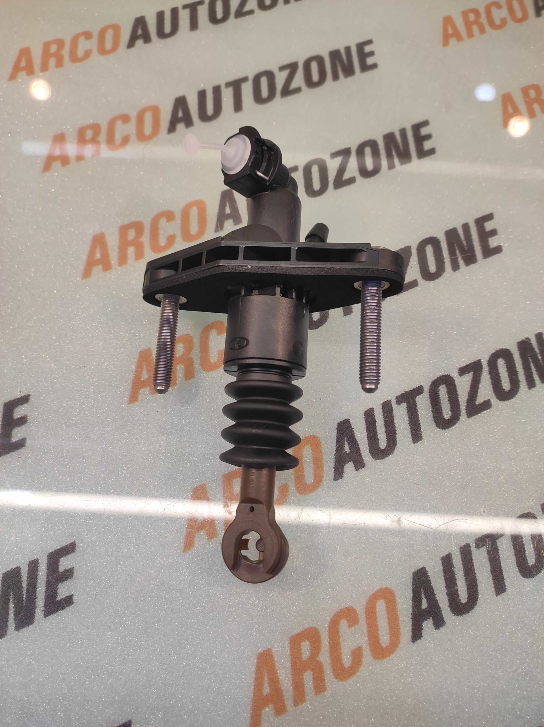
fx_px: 357
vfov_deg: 91.1
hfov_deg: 74.7
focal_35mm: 17
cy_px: 364
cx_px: 272
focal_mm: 4.74
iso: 114
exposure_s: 1/33
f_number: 1.79
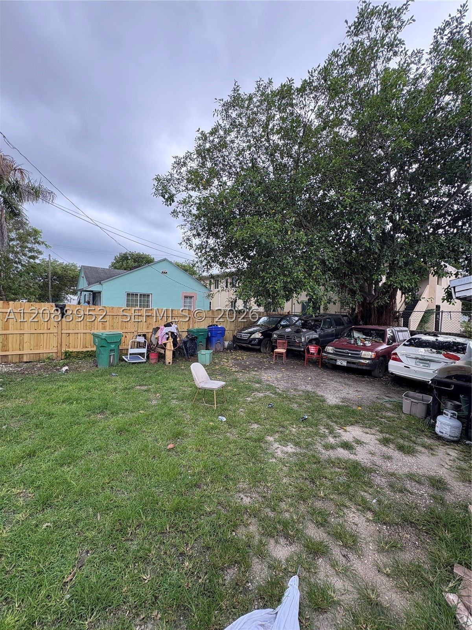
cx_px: 236
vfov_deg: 102.1
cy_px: 315
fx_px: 255
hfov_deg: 85.7
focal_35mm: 14
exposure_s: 1/238
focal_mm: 2.22
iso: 64
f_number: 2.2
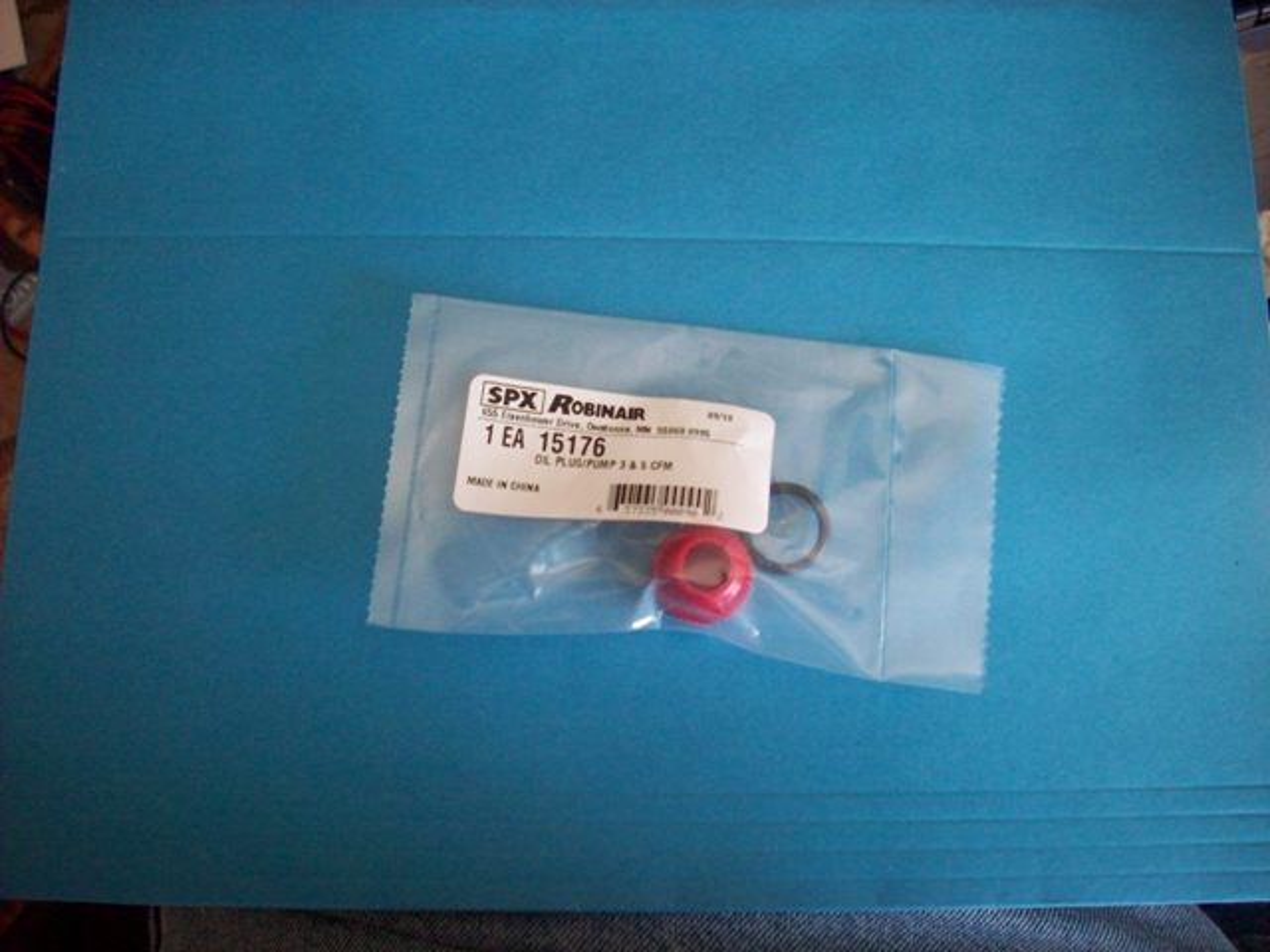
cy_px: 476
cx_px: 635
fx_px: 1357
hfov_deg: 50.1
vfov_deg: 38.7
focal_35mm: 37
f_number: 2.8
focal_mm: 6.2
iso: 200
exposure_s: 1/45
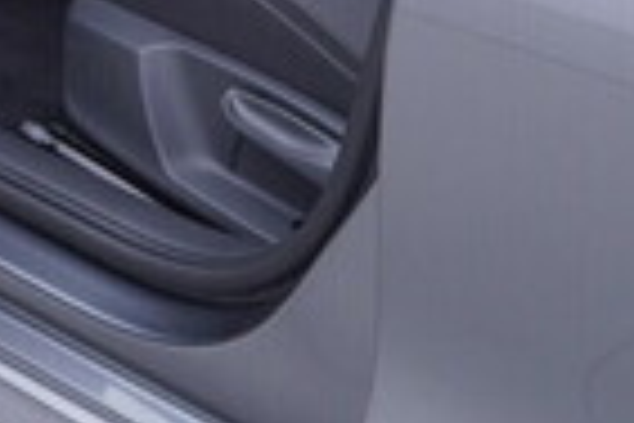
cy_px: -367
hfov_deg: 13.8
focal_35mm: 140
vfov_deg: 9.3
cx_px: -315
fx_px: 2465
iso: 125
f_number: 3.2
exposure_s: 1/50
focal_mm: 24
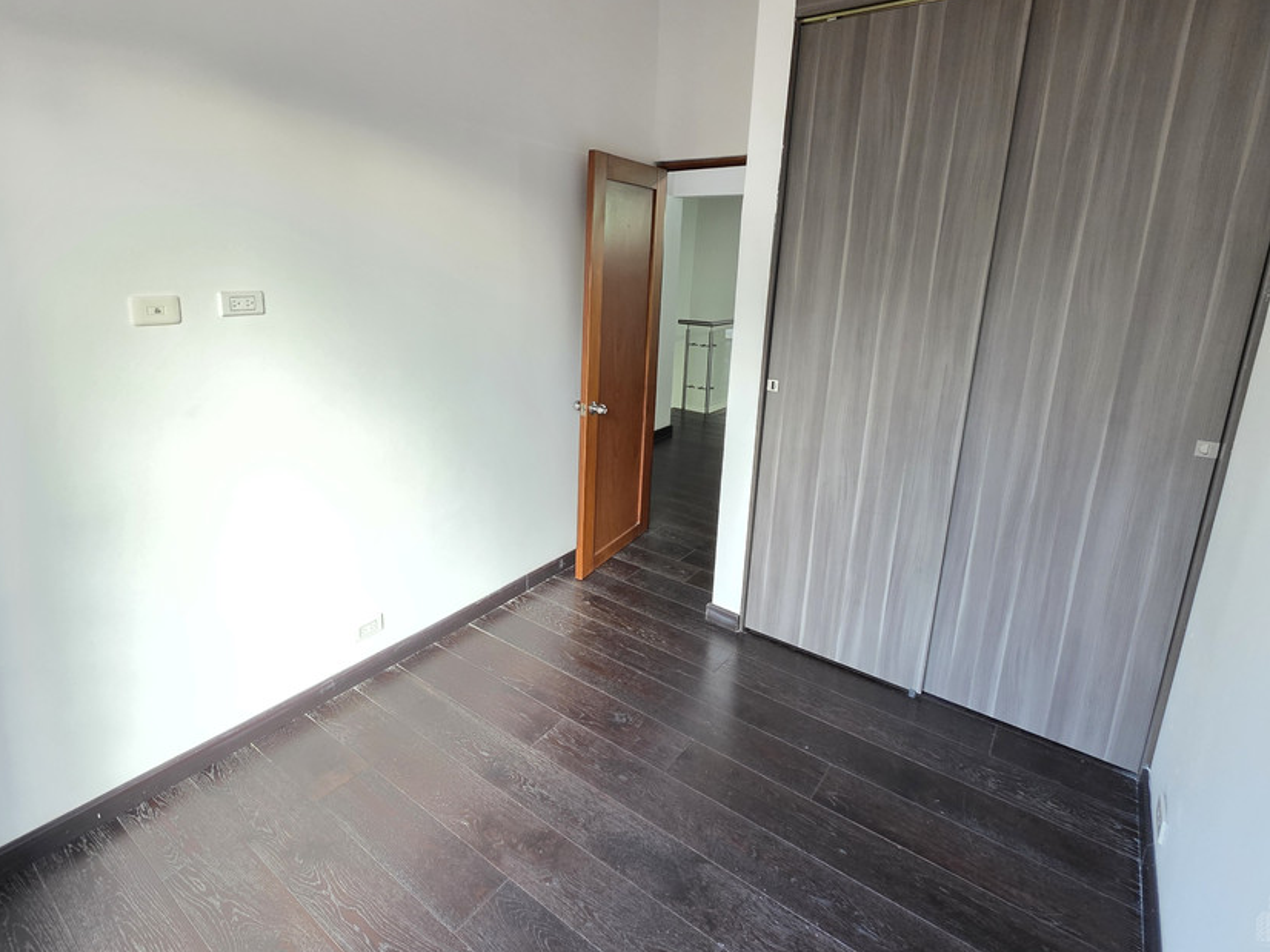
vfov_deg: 74.4
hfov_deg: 90.9
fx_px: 624
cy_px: 421
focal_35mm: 17
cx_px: 589
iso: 800
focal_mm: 2.2
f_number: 1.9
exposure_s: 1/60
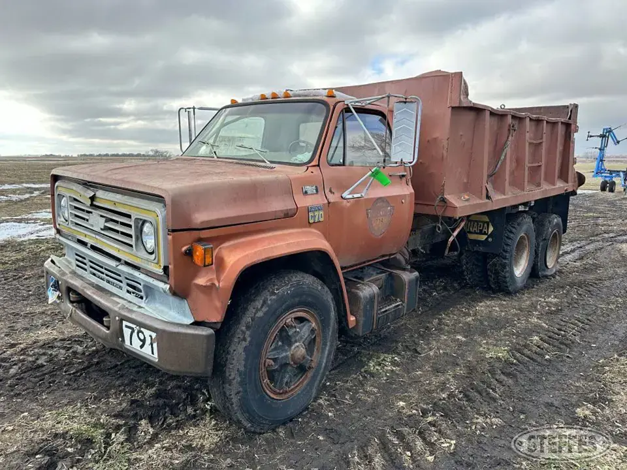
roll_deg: +1.4
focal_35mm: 24
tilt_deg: -8.2
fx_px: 435
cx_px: 314
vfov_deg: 56.8
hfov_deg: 71.6
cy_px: 235
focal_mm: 6.86
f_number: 1.78
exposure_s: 1/1157
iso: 80
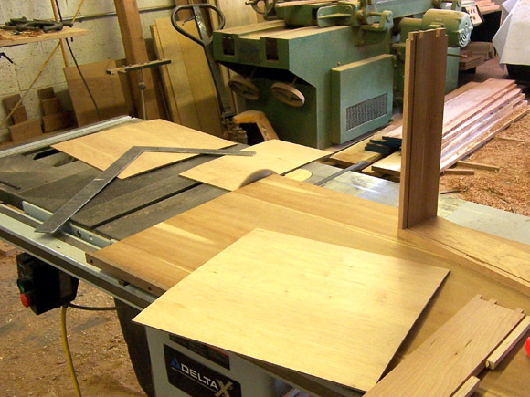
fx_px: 628
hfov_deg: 45.4
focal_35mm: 41
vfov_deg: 35.1
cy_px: 220
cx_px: 326
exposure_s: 1/30
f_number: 3.4
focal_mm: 5.5
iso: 140
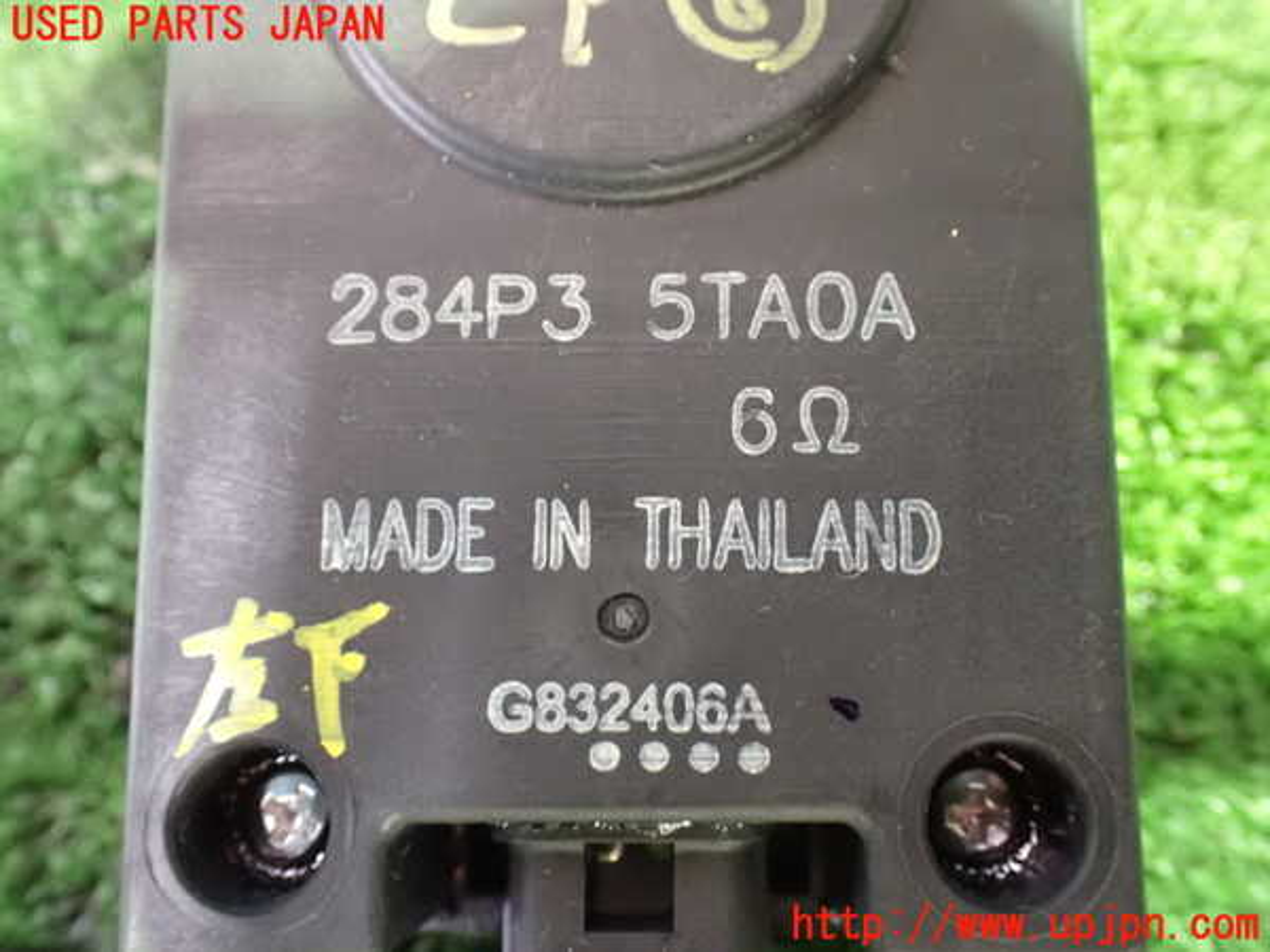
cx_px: 635
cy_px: 476
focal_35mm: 32
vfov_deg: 44.2
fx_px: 1174
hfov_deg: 56.8
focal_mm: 5.79
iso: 1600
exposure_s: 1/10
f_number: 2.4
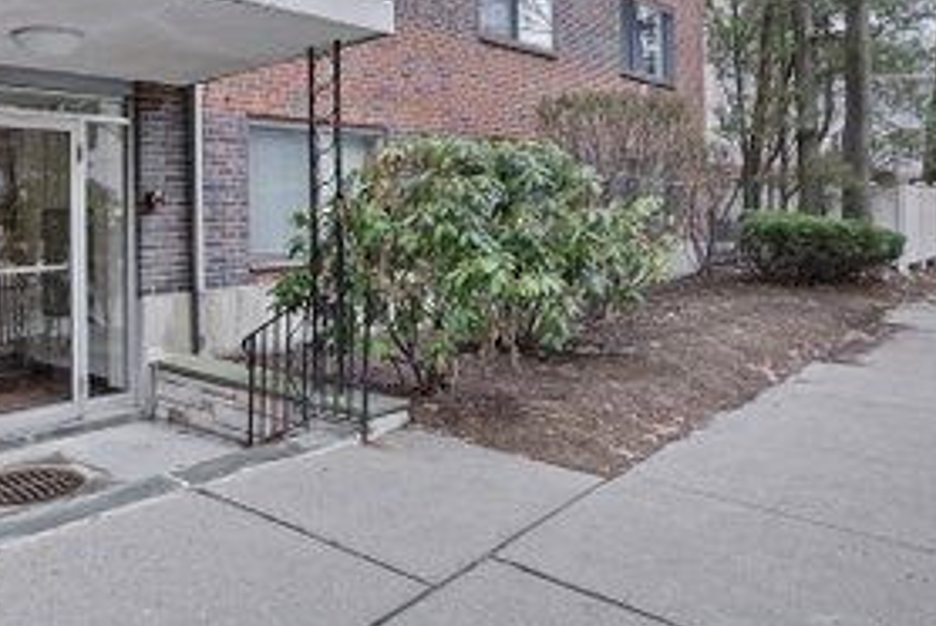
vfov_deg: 41.5
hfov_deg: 59.1
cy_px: 178
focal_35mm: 31
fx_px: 807
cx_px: 325
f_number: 4.5
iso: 200
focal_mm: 12
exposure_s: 1/160
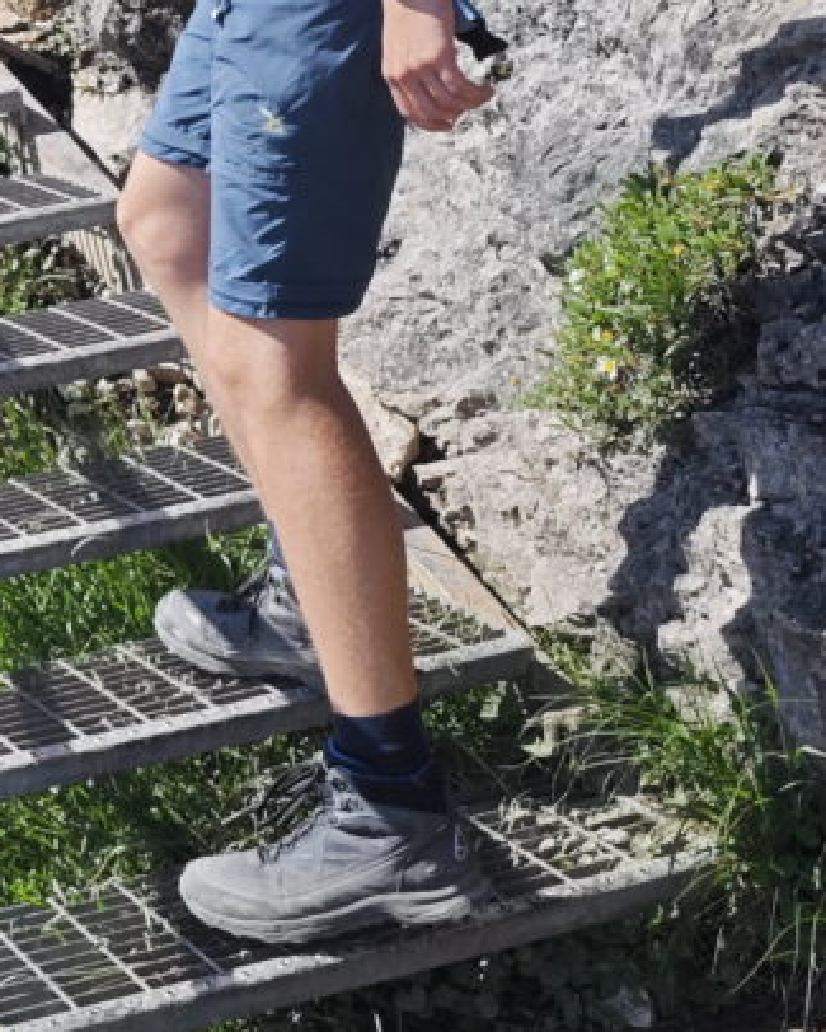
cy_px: 180
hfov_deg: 16.4
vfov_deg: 22.1
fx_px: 2596
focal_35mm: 85
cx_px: -424
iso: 50
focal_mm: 8.72
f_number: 2
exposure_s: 1/997
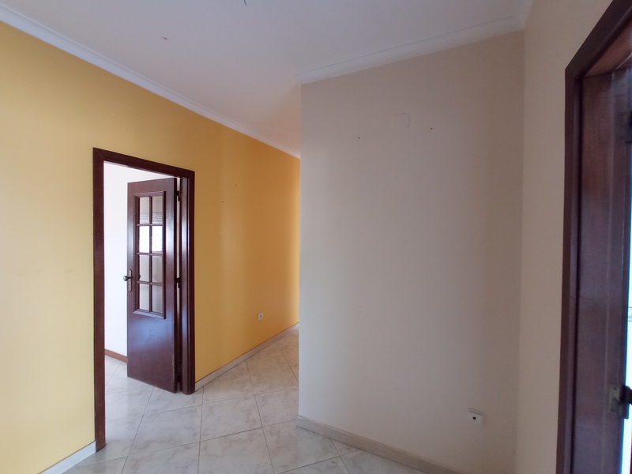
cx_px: 316
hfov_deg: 98.2
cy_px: 237
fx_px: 274
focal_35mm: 15
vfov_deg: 81.7
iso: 376
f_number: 2.2
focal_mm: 1.65
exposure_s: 1/25
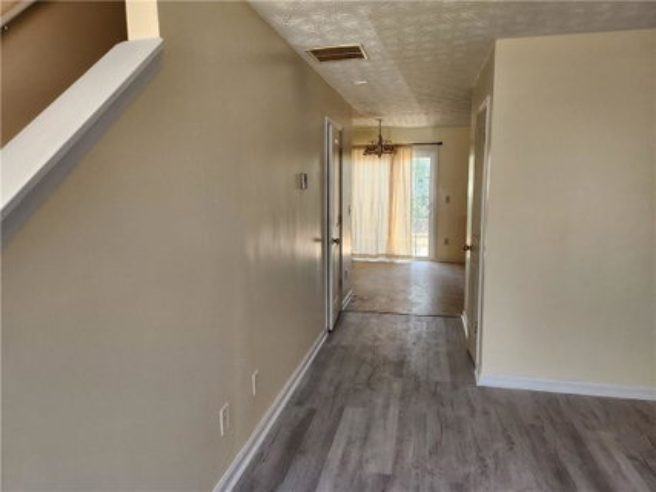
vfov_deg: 56.8
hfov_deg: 71.6
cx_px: 328
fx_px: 455
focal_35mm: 24
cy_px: 246
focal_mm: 5
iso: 200
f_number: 1.8
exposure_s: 1/120
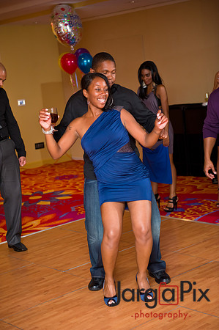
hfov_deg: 19.4
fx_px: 640
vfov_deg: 28.9
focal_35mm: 70
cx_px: 110
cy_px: 165
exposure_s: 1/125
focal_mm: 70
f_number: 3.2
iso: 1600
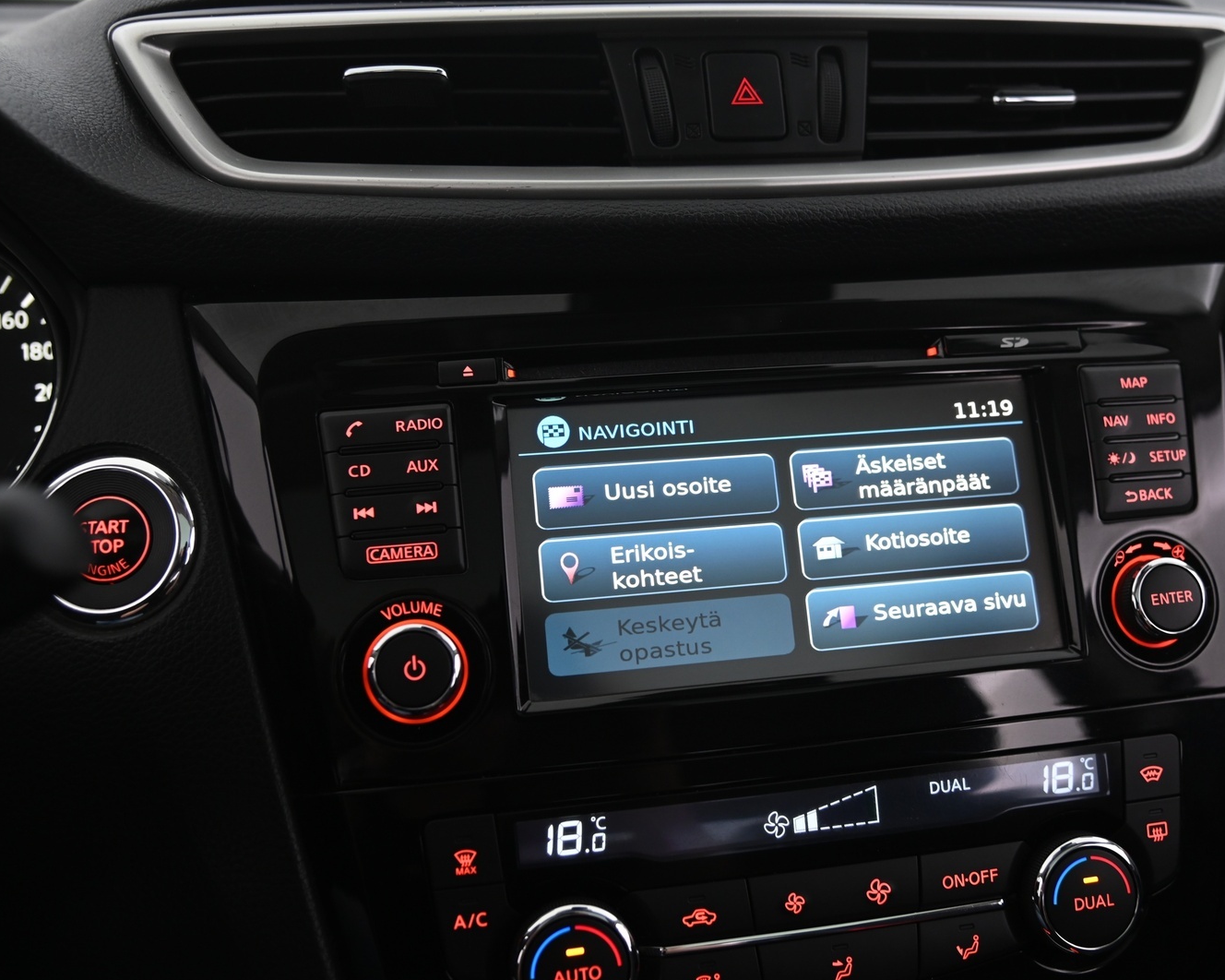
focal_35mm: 39
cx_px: 709
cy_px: 488
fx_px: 1414
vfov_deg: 38.2
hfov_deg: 46.7
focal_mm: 34
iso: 1000
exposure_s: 1/15
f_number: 4
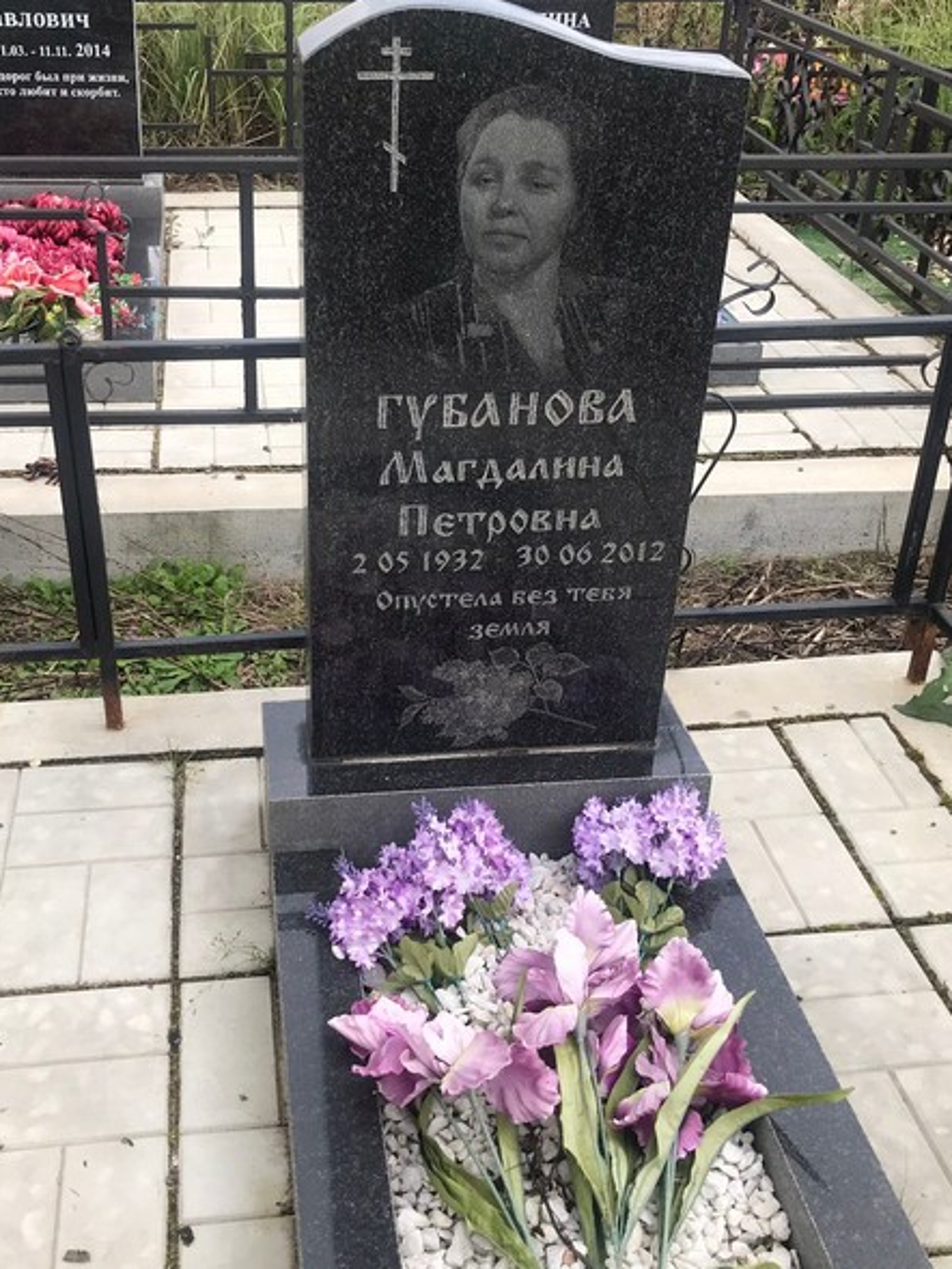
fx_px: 1393
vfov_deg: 49.0
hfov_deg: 37.7
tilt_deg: -31.0
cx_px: 407
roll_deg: +0.1
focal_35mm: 38
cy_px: 625
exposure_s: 1/785
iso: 20
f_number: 1.8
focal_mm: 3.99
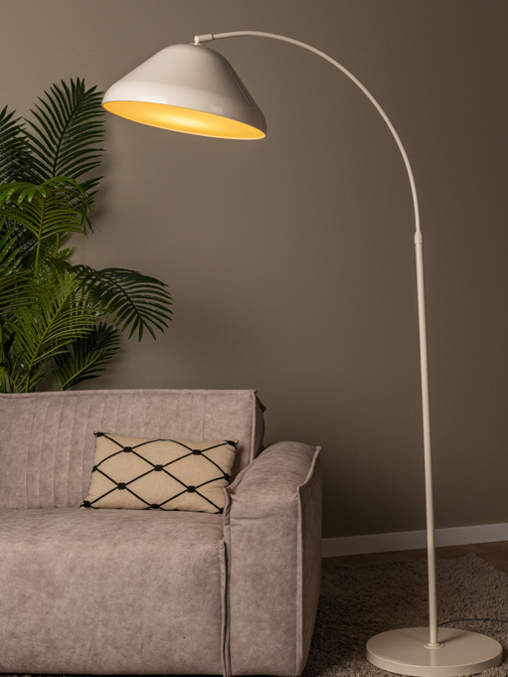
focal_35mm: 60
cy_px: 302
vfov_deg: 32.1
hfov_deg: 24.4
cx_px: 279
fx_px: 1174
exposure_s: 1/25
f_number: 18
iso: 400
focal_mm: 50
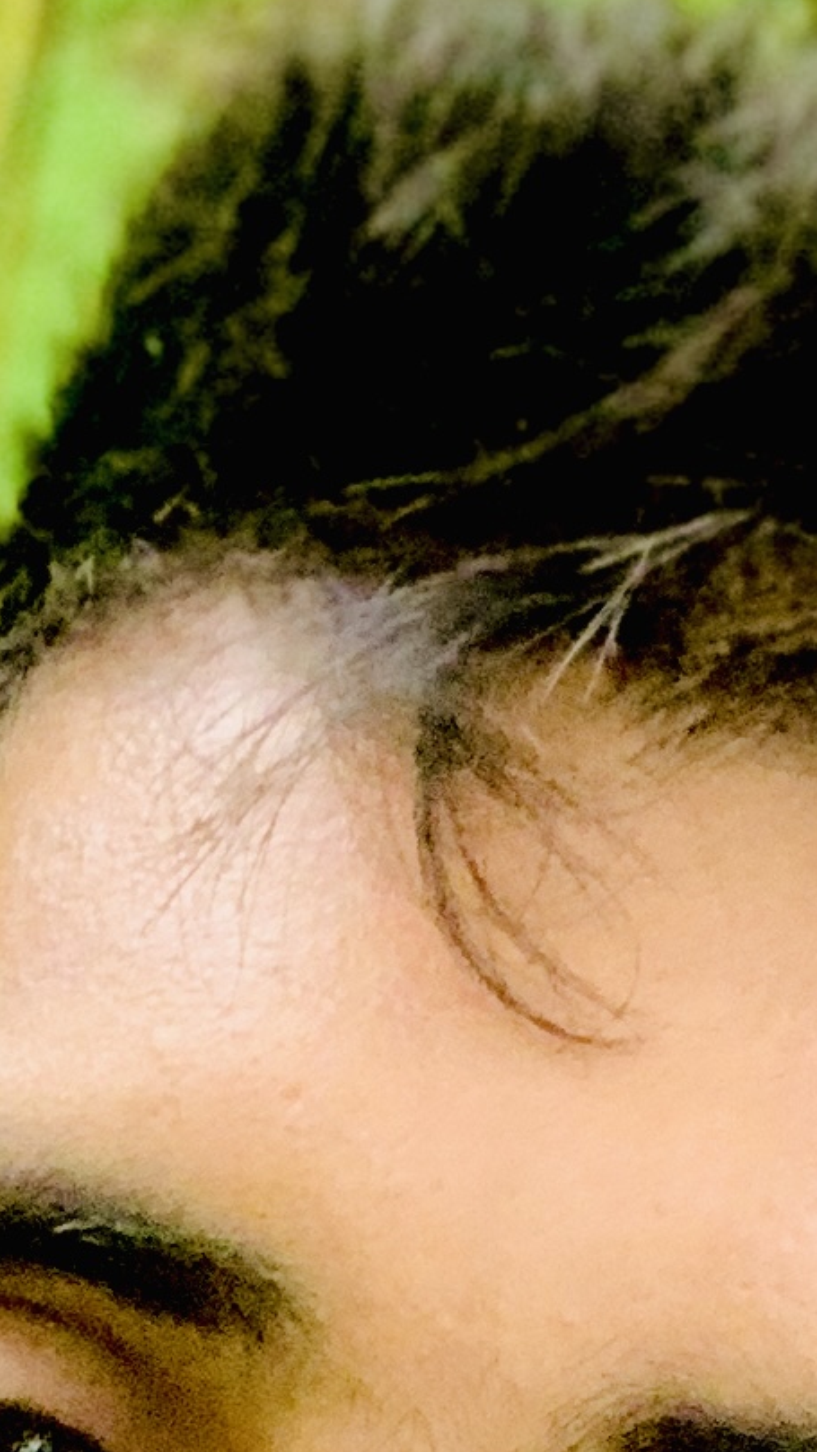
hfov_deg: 9.0
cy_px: 2418
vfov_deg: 14.6
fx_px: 5123
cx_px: -221
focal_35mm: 133
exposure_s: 1/48
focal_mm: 2.87
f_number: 2.2
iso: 320
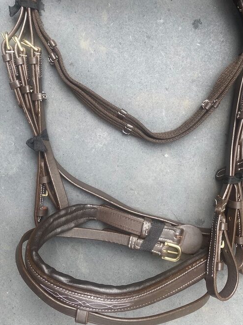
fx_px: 375
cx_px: 131
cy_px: 129
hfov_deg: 35.9
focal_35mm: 40
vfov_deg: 46.5
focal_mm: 4.25
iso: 32
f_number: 1.8
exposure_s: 1/158
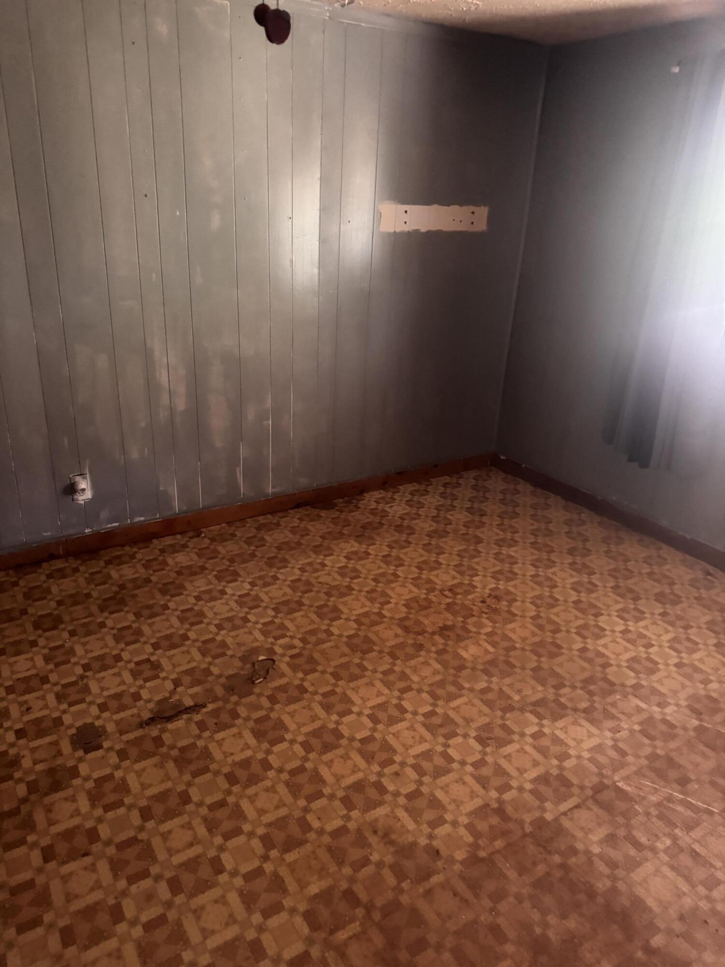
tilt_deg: -18.3
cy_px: 484
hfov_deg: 56.8
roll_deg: -0.8
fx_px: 670
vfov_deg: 71.6
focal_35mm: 24
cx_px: 362
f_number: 1.78
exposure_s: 1/33
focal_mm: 6.76
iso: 1000
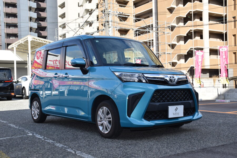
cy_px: 79
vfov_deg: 33.0
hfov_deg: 47.9
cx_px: 118
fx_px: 267
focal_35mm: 40
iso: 100
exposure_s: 1/200
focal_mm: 27
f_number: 8
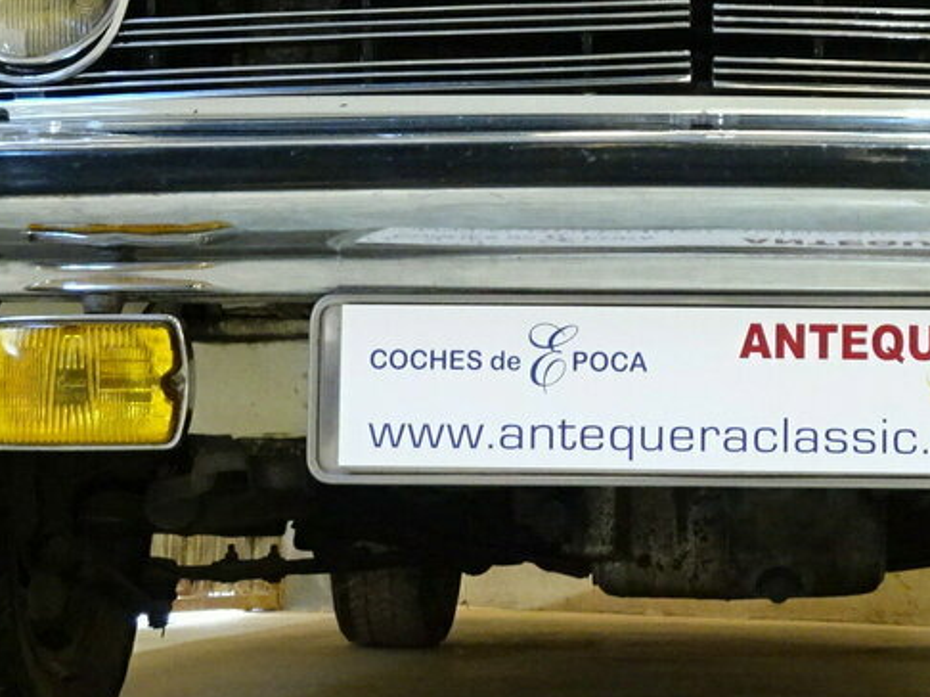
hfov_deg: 23.0
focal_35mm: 84
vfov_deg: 17.5
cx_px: 720
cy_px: 216
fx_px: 2256
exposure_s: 1/10
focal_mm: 5.79
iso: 800
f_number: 4
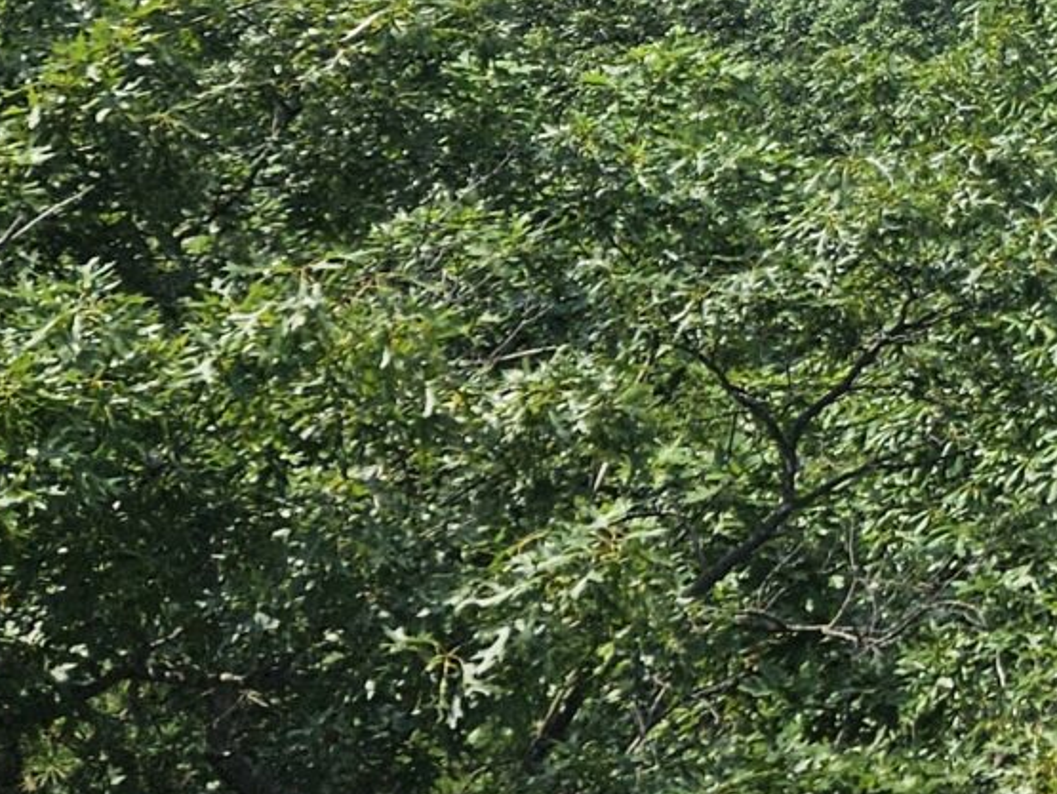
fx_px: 3239
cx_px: 1743
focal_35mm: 106
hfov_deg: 16.3
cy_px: -526
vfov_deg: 13.0
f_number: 1.8
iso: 25
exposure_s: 1/4021
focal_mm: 5.4
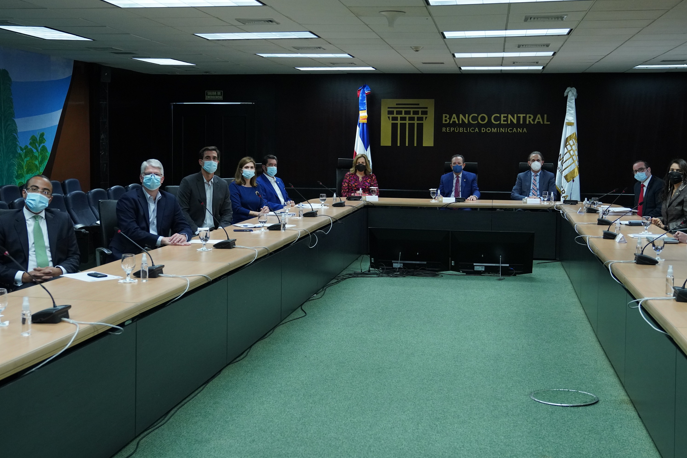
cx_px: 317
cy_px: 219
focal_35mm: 51
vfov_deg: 26.5
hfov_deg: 38.9
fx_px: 973
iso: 2500
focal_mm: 38
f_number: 4
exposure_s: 1/125
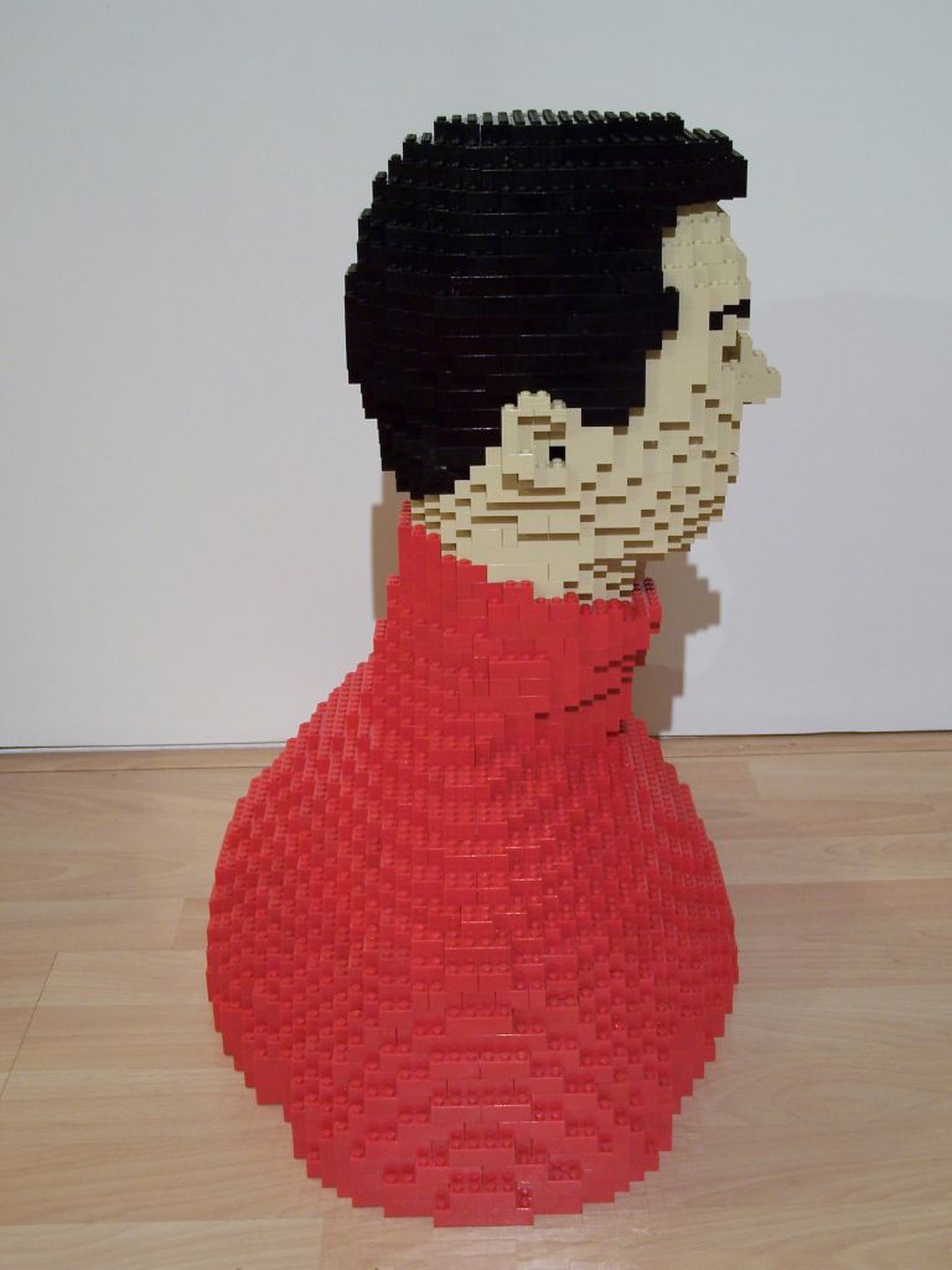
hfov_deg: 28.6
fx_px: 1870
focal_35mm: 51
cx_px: 476
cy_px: 635
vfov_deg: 37.5
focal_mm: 8.5
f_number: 3
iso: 80
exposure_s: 1/3
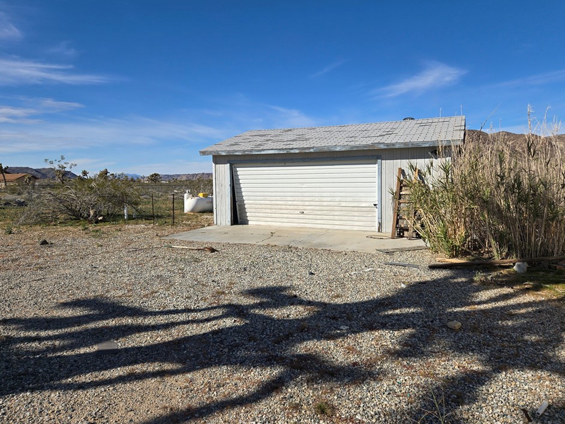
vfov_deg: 54.9
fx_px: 408
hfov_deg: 69.4
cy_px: 205
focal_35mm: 25
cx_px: 278
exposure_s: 1/2657
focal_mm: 5.4
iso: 25
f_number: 1.8
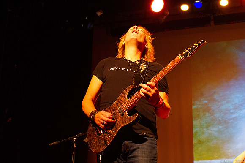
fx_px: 476
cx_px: 122
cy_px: 82
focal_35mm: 70
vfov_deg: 19.4
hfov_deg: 28.9
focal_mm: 70
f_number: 7.1
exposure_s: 1/50
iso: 8000
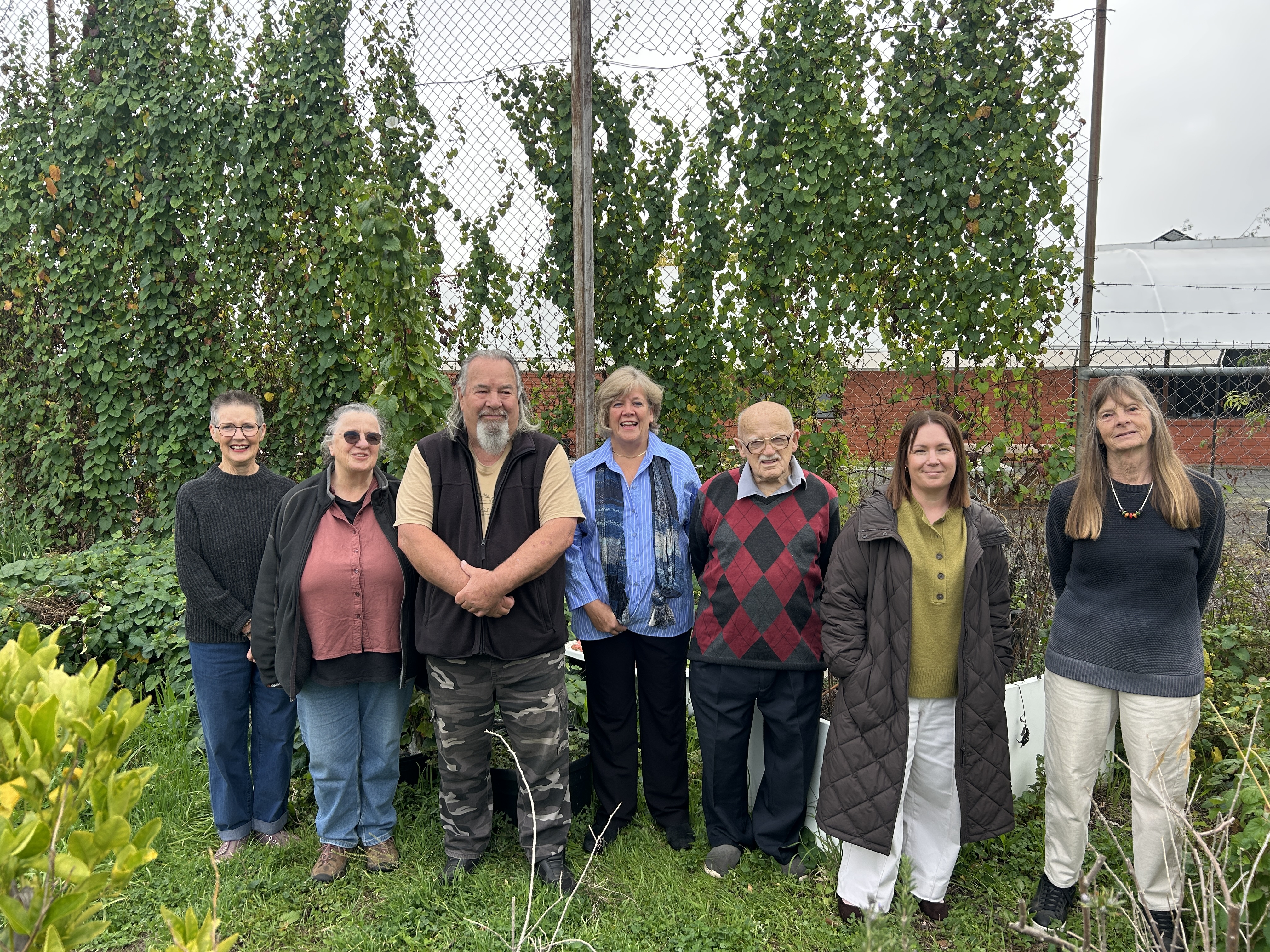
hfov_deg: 67.3
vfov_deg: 53.1
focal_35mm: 26
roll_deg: +0.6
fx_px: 954
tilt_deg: -6.5
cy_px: 476
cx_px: 635
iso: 50
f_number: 1.5
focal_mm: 5.7
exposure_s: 1/495
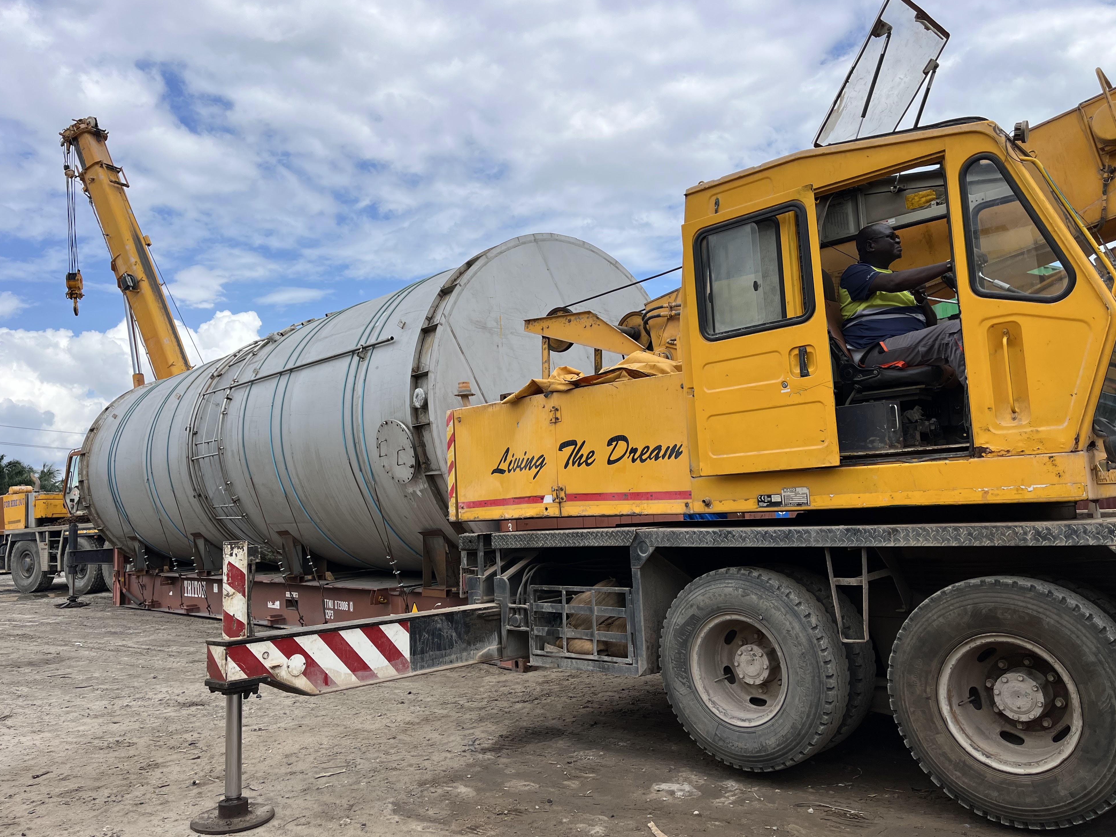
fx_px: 870
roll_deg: +3.4
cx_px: 540
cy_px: 403
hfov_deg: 65.3
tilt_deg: +5.1
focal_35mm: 27
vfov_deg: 51.3
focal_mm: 5.1
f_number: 1.6
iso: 50
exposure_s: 1/4310
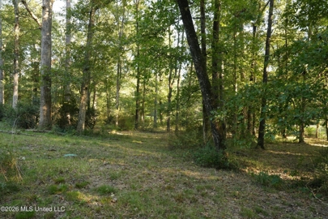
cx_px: 164
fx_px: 219
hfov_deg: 73.7
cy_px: 110
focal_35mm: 24
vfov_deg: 53.1
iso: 640
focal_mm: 24
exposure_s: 1/40
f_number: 6.3
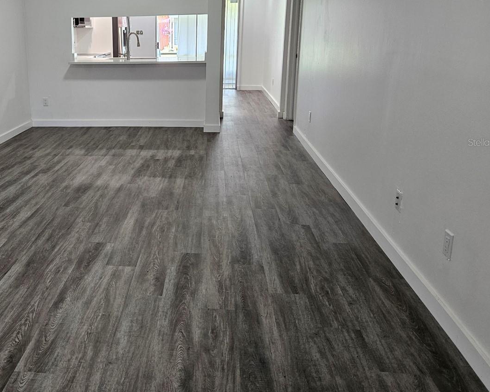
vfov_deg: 43.0
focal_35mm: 34
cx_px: 141
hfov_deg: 51.2
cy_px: 142
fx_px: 493
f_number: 1.8
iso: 320
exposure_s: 1/120
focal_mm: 5.4
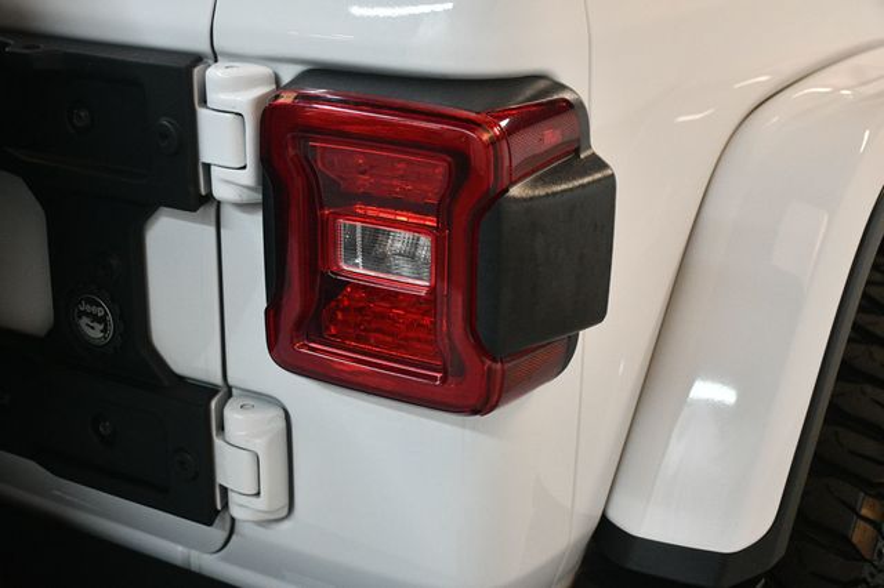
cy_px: 294
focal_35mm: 51
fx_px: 1252
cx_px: 442
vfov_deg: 26.5
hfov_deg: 38.9
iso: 2200
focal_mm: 34
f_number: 4.2
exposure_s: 1/125
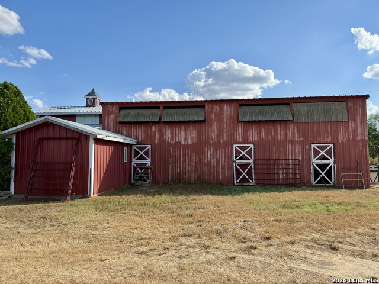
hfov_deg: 71.6
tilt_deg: +3.7
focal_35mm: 24
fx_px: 263
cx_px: 190
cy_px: 142
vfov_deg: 56.8
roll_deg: +0.4
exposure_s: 1/3759
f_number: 1.78
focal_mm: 6.76
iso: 80
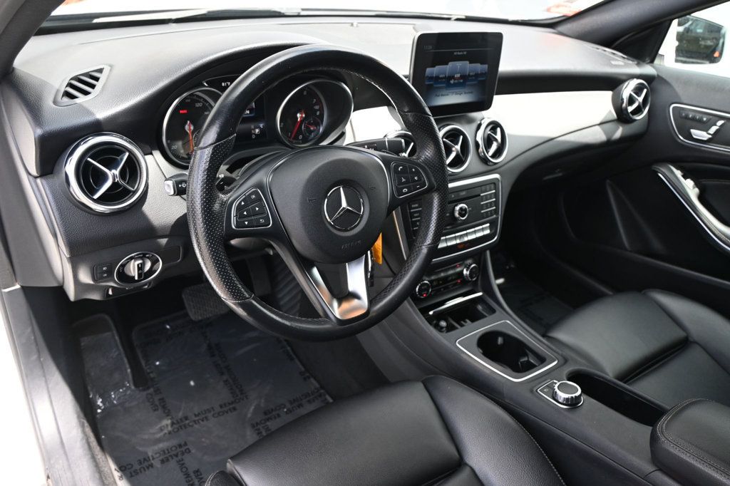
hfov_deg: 64.6
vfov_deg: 45.6
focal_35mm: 28
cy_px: 243
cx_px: 365
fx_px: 578
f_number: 3.8
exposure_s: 1/250
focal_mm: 19
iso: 400
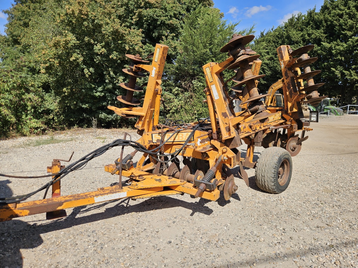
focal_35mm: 23
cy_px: 134
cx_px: 179
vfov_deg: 58.9
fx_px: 238
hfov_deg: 73.9
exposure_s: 1/1967
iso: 25
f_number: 1.8
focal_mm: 5.4
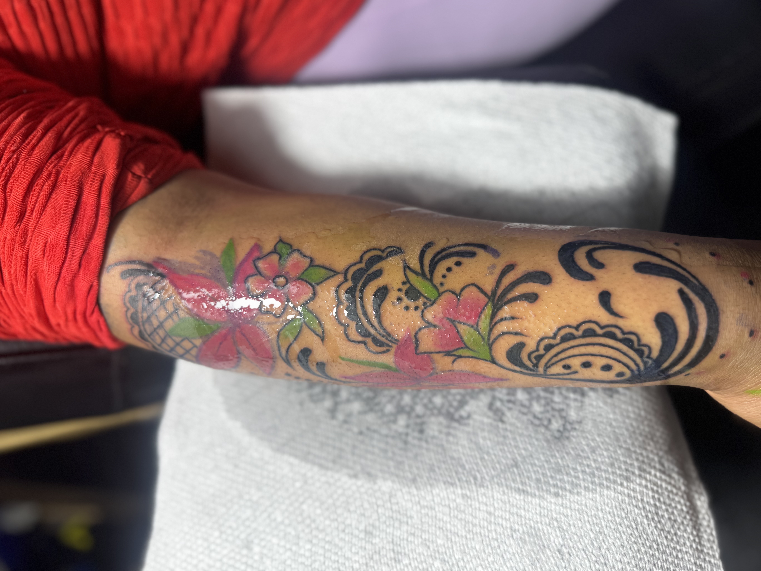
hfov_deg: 69.4
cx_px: 383
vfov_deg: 54.9
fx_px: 550
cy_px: 277
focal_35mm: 25
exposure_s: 1/120
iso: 64
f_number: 1.78
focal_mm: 6.76
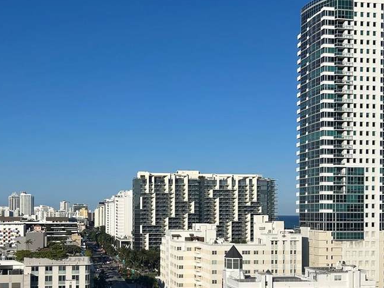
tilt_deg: -0.1
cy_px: 213
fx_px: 565
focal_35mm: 51
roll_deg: +0.3
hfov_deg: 37.4
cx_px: 163
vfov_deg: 28.2
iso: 50
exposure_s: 1/9434
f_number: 1.5
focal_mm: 5.7
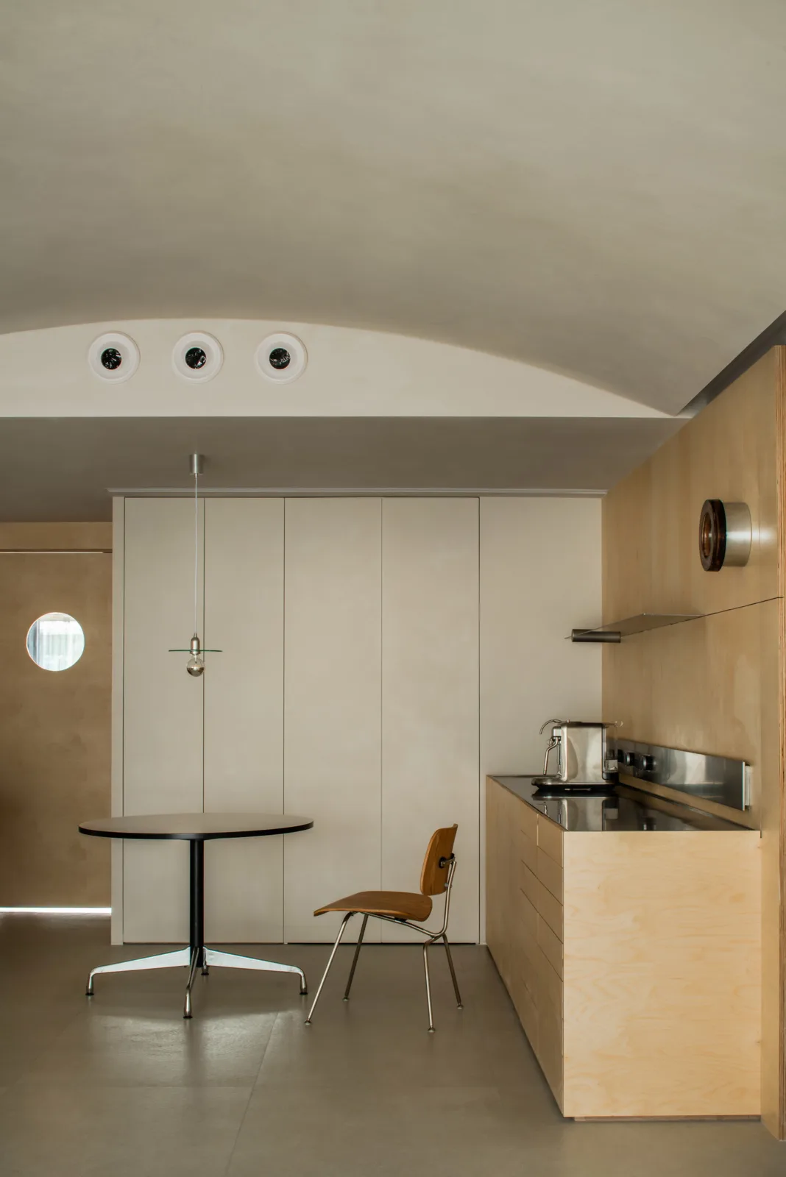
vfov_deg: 43.6
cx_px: 393
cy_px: 588
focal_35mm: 45
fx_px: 1472
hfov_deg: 29.9
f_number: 13
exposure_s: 1/2
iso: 100
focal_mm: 45
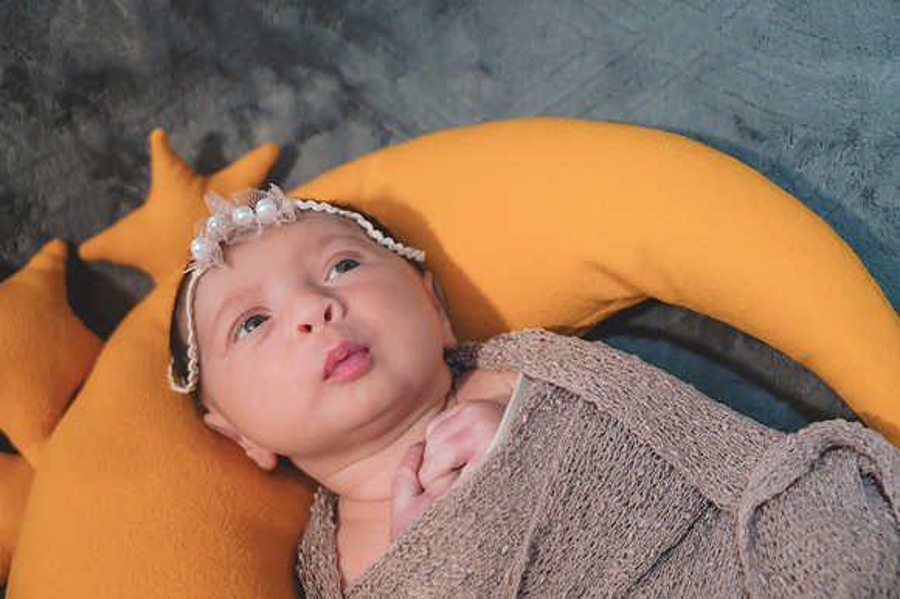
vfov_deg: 24.5
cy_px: 300
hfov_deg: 36.1
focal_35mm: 55
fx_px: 1380
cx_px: 450
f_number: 4
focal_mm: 55
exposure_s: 1/60
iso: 1800
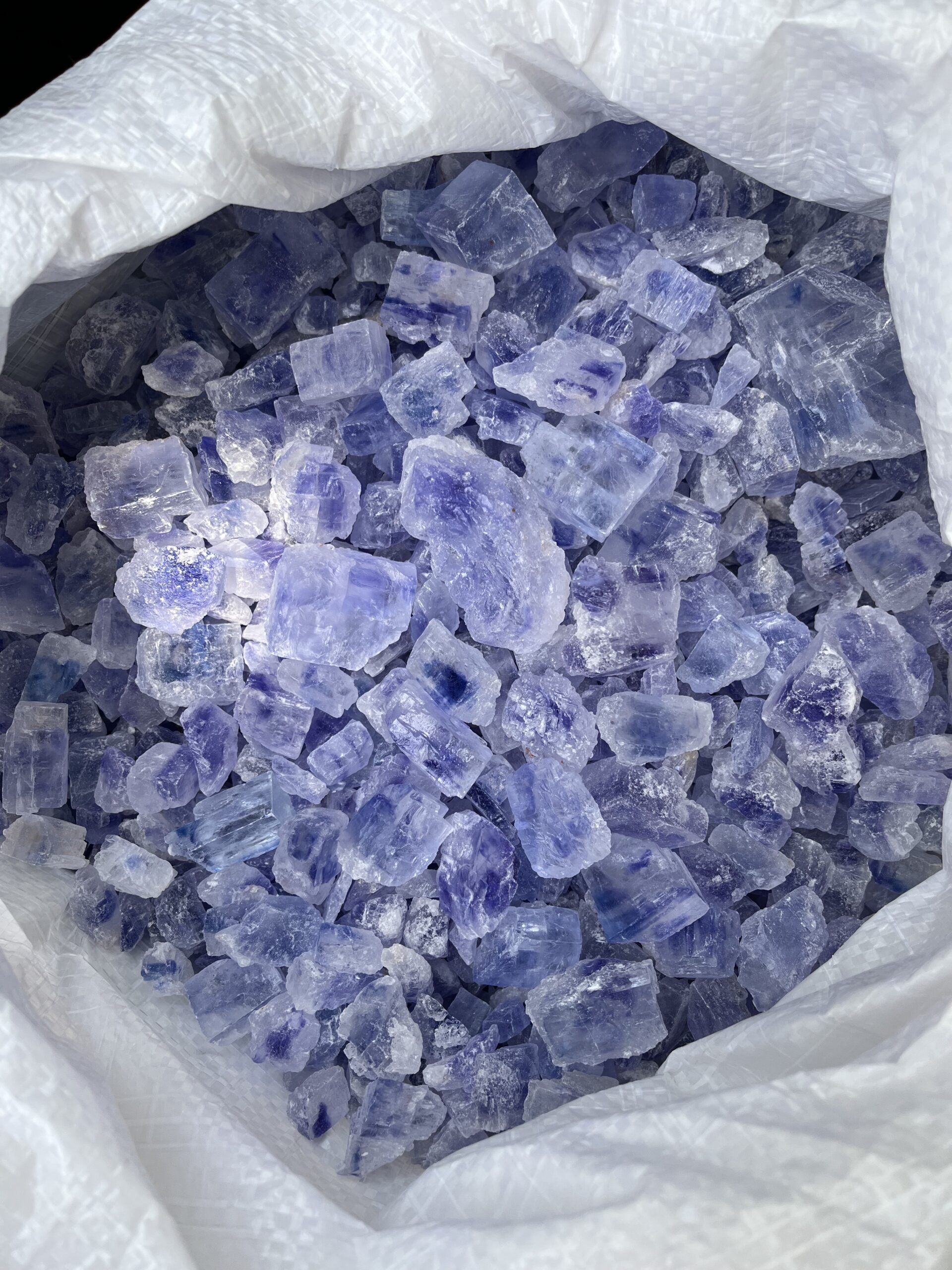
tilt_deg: -77.0
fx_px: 953
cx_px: 476
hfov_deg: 53.1
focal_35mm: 26
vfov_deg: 67.3
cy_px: 635
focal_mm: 5.1
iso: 50
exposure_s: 1/449
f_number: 1.6
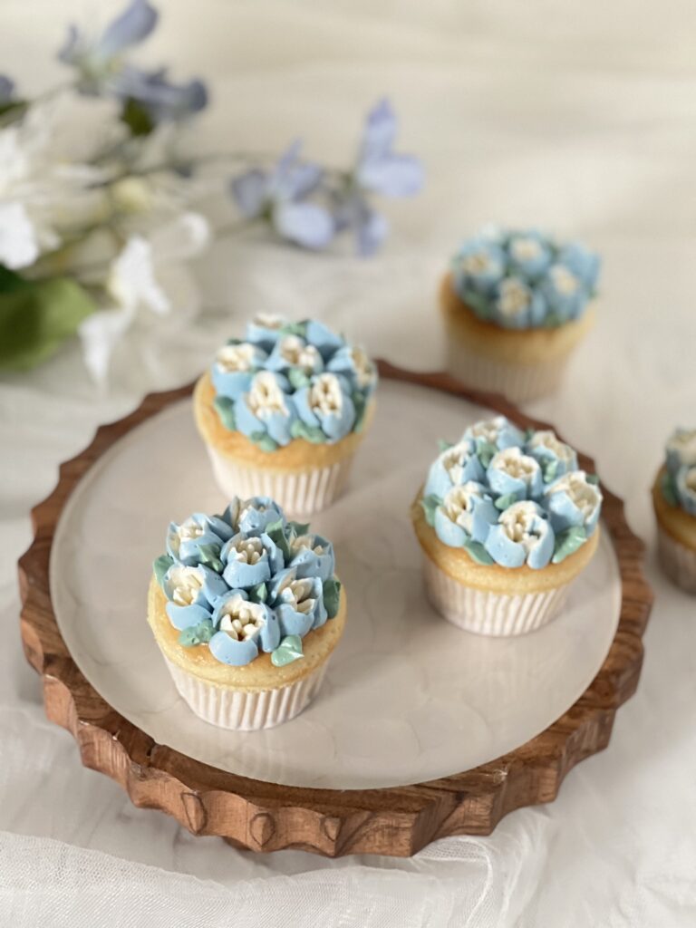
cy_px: 464
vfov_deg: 25.3
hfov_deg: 19.1
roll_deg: -2.2
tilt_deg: -43.2
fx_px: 2064
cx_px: 348
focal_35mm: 77
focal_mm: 9
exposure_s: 1/15
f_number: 2.8
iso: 500
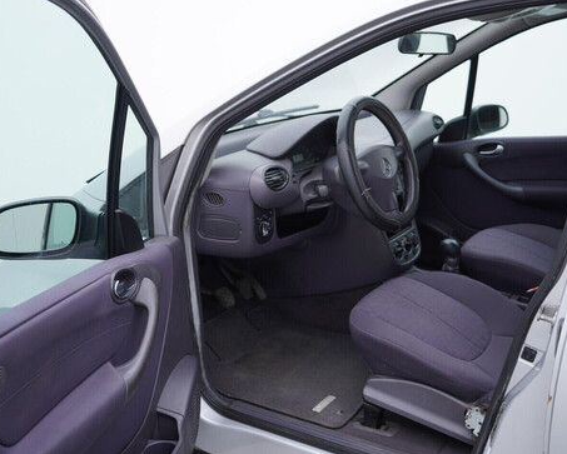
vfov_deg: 36.5
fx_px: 688
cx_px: 295
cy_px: 227
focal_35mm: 41
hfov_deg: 44.8
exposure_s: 1/50
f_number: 3.2
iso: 125
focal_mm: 24
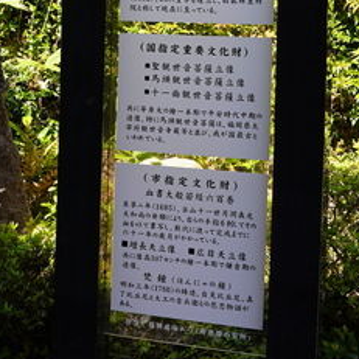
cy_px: -16
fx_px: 1232
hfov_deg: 15.6
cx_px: -130
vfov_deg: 16.2
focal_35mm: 105
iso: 100
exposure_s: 1/160
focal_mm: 35
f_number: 5
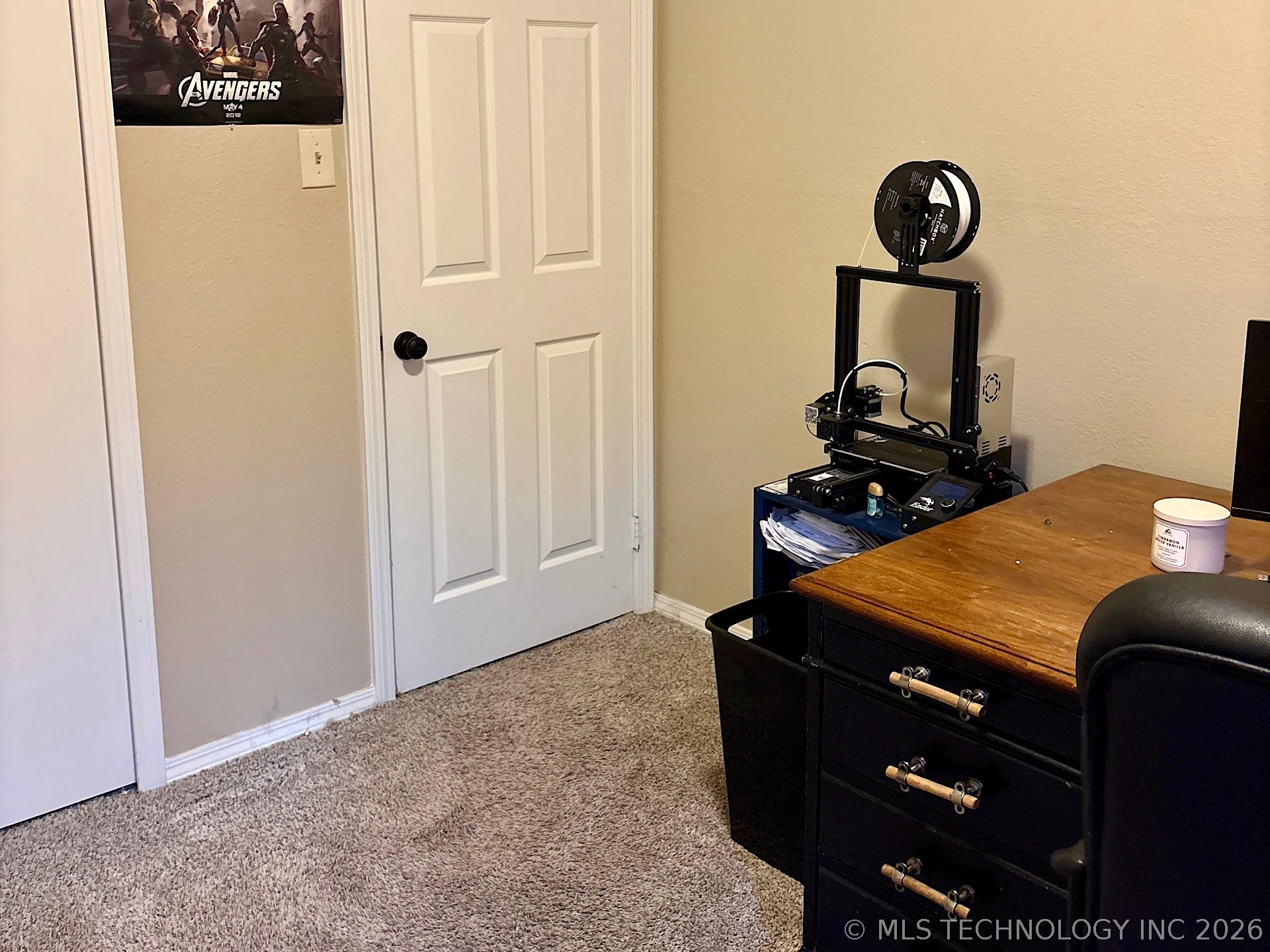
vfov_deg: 53.1
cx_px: 635
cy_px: 476
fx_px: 954
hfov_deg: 67.3
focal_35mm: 26
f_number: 1.6
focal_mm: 5.96
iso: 320
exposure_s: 1/40
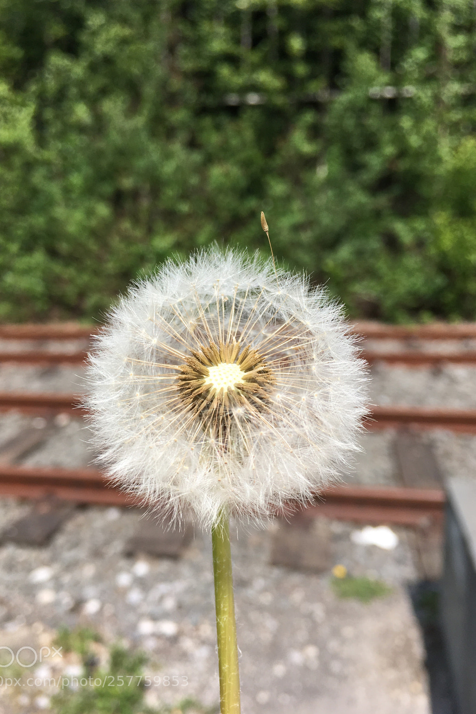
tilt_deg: -12.3
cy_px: 350
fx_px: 615
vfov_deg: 60.3
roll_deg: +1.1
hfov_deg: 42.3
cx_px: 224
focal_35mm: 31
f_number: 2.2
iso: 25
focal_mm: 4.15
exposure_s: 1/1326
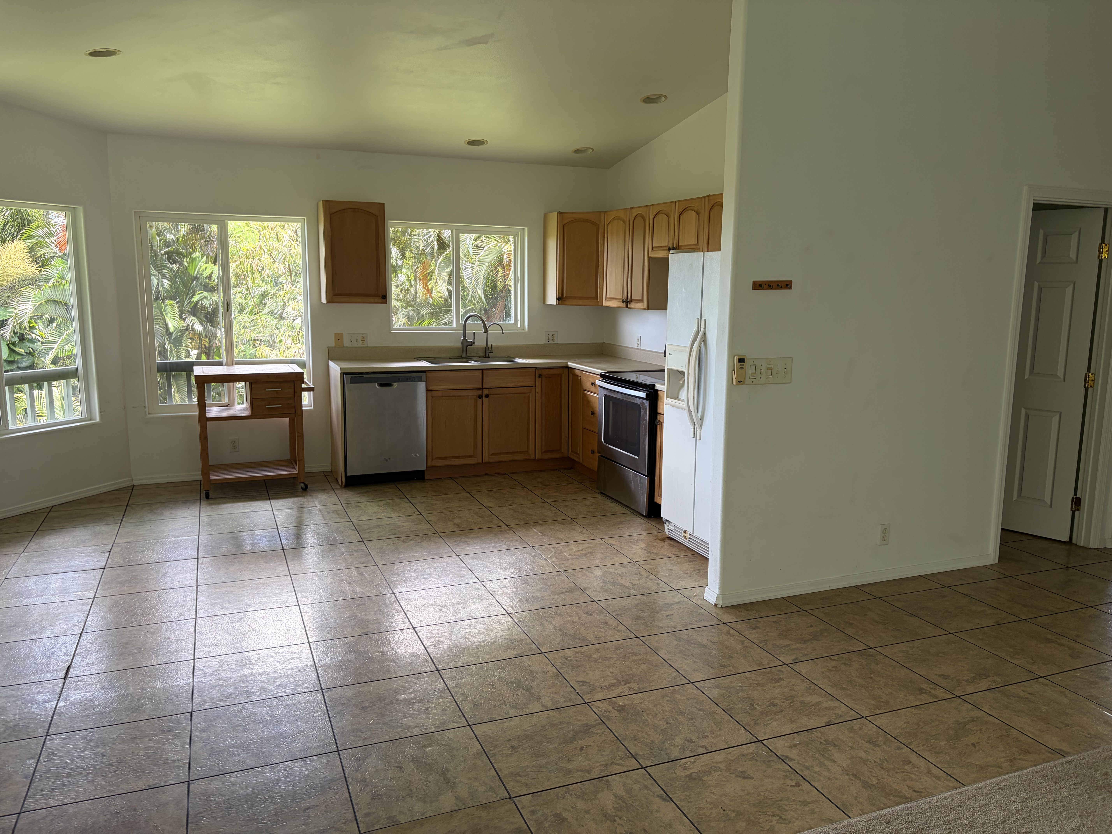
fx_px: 835
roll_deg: -1.6
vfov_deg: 53.1
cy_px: 417
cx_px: 556
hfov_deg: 67.3
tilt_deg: -7.8
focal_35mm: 26
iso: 80
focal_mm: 5.96
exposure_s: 1/121
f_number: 1.6
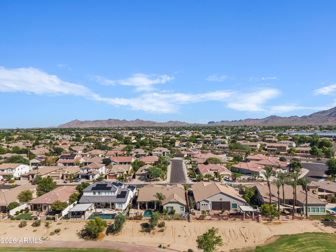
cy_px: 126
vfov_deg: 56.8
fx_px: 233
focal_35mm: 24
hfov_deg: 71.6
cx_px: 168
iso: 130
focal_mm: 8.67
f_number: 1.8
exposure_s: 1/3000
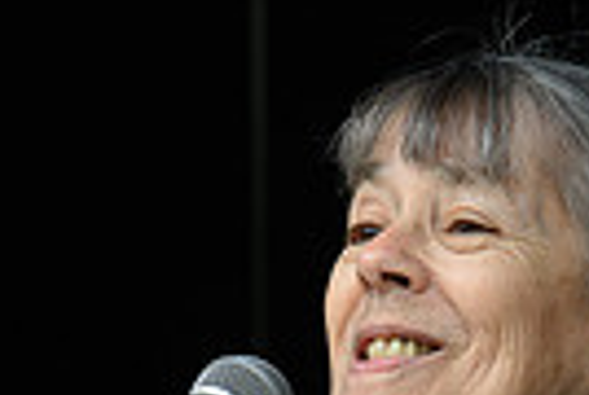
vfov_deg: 2.5
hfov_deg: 3.7
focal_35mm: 561
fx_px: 9199
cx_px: -75
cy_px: 797
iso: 400
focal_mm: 130
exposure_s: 1/320
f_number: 8
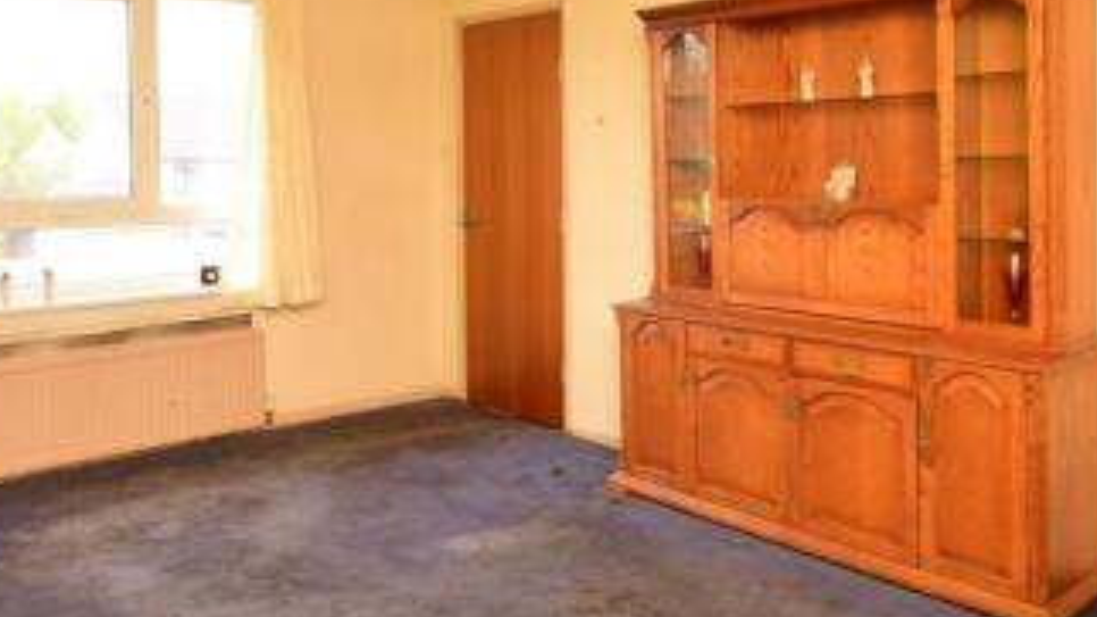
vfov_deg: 36.2
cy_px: 199
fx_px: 931
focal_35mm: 32
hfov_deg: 61.0
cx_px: 520
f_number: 10
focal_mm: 10
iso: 800
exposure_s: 1/100
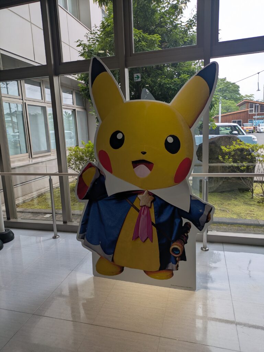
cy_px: 176
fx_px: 254
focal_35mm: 25
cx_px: 132
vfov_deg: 69.4
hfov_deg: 54.9
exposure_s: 1/299
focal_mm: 5.43
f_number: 1.89
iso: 29
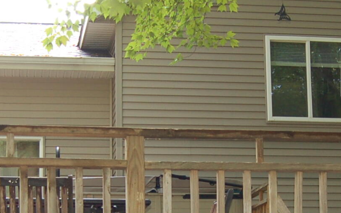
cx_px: 166
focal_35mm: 102
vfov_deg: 12.7
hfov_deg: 20.4
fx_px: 948
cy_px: 183
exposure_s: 1/80
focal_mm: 18
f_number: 3.5
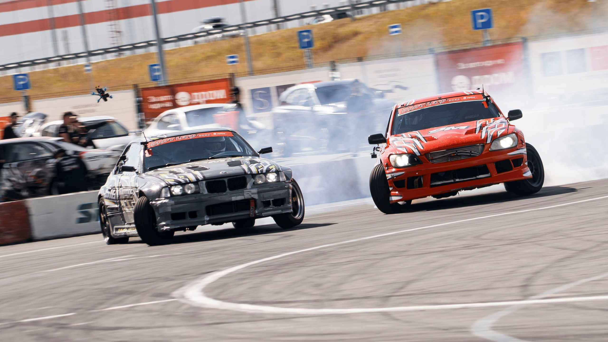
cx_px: 396
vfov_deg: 3.8
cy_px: 154
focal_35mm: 320
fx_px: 5166
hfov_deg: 6.7
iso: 100
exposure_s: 1/125
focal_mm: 150
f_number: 10
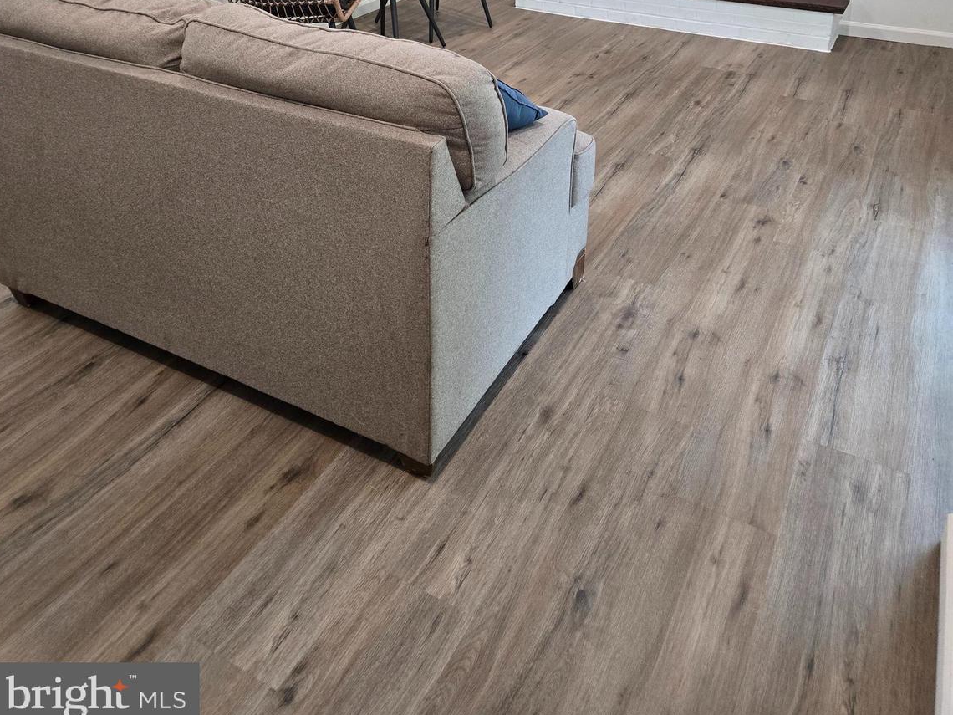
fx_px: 853
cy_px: 89
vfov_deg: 42.2
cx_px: 472
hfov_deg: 58.4
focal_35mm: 31
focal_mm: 5.4
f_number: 1.8
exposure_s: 1/120
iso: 250
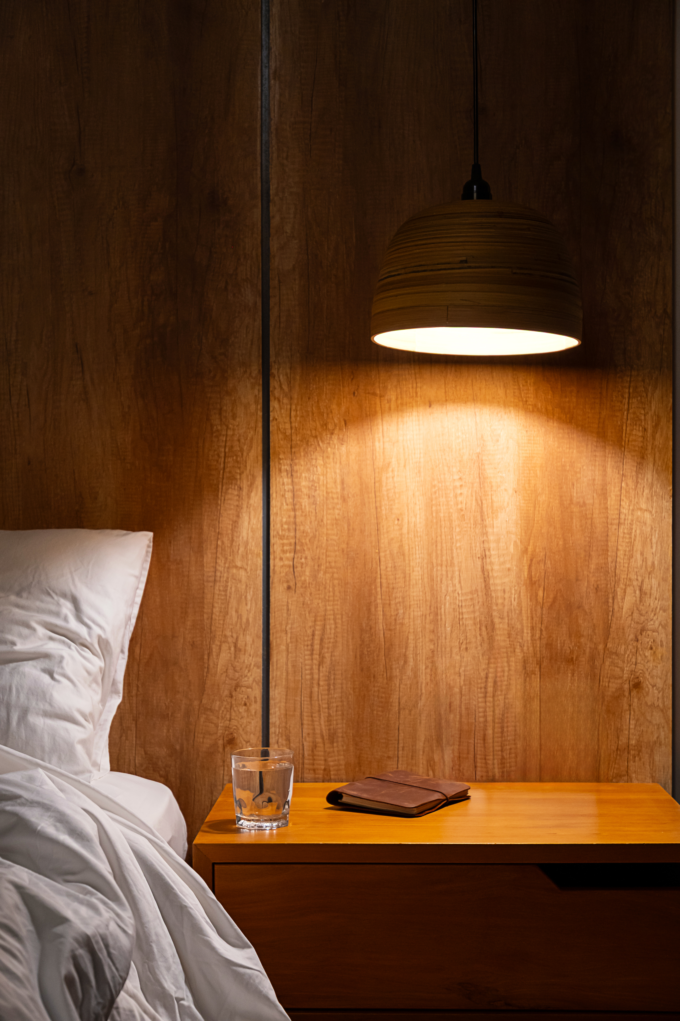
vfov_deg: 37.5
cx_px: 340
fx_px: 1502
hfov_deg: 25.5
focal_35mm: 53
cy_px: 510
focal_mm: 35.6
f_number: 4
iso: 500
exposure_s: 1/15
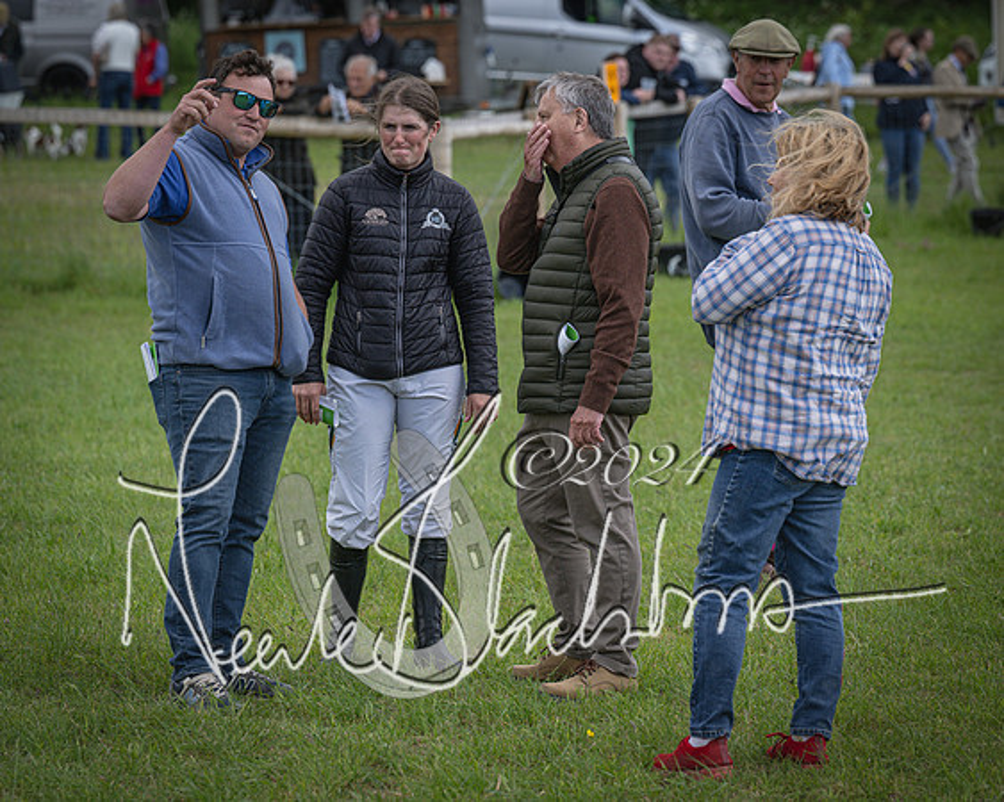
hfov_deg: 12.9
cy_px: 427
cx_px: 450
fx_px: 4440
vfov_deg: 10.3
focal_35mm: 149
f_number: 4
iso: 400
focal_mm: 115
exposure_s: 1/2000
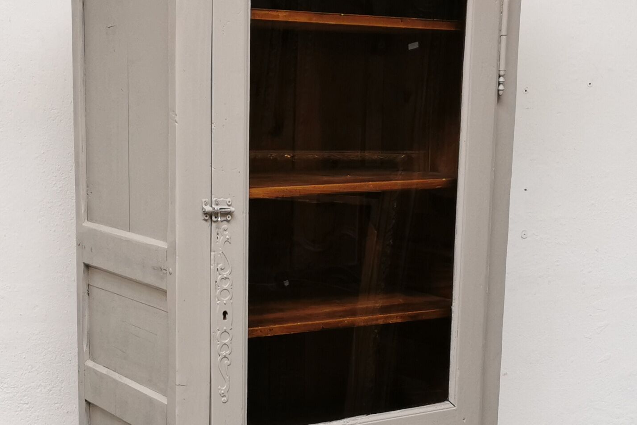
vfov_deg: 18.8
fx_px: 1274
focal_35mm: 72
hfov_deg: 28.0
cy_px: 331
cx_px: 278
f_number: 1.8
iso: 160
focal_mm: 5.58
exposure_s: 1/100
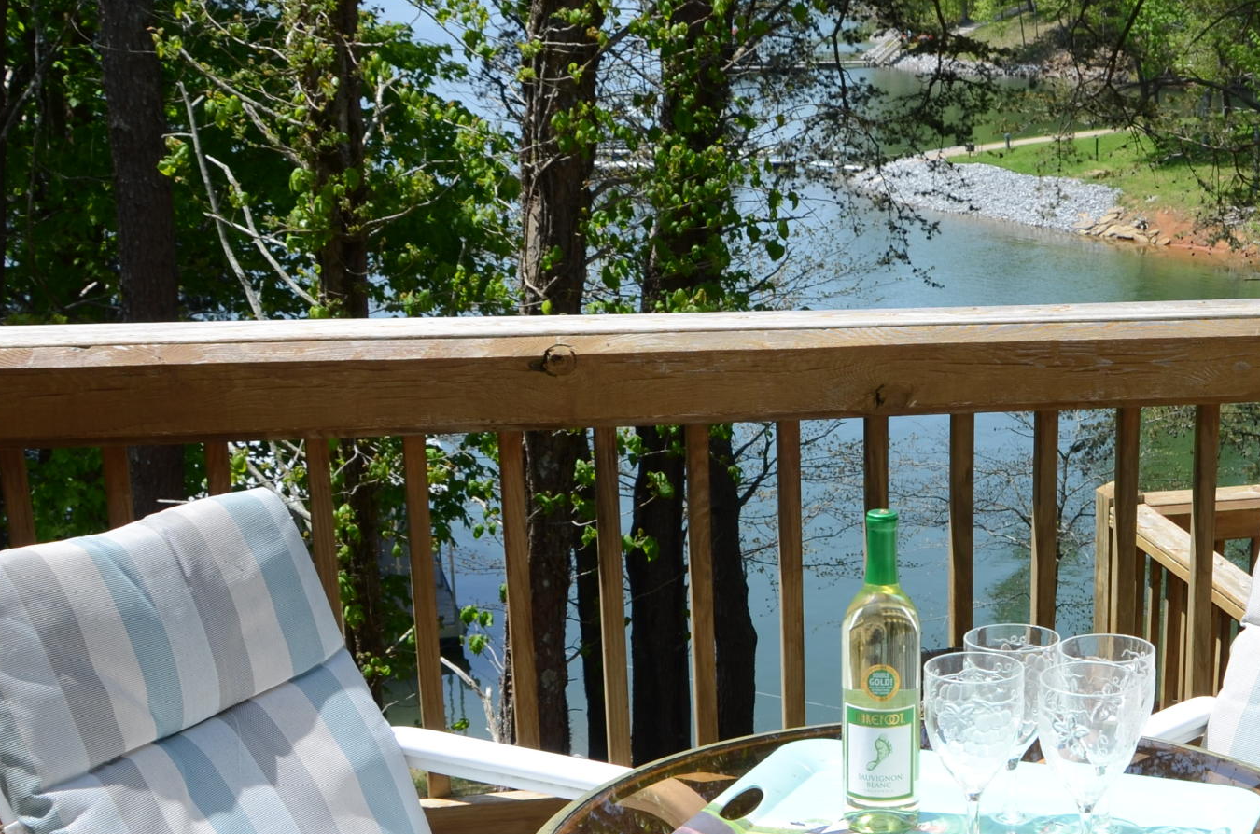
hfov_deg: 32.0
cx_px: 1104
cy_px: 558
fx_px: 2096
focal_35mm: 60
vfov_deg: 22.4
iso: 100
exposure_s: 1/250
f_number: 8
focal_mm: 18
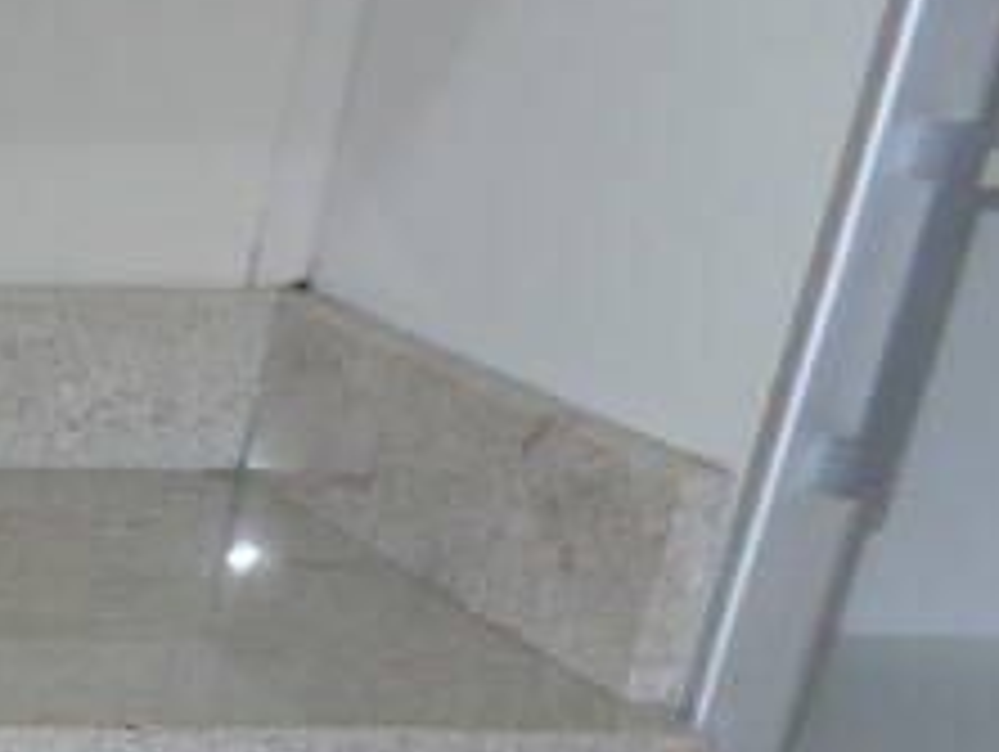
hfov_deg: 14.8
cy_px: 1621
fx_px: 3062
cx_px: -1062
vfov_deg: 12.0
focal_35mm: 106
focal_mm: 4.1
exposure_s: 1/30
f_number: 2.8
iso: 100
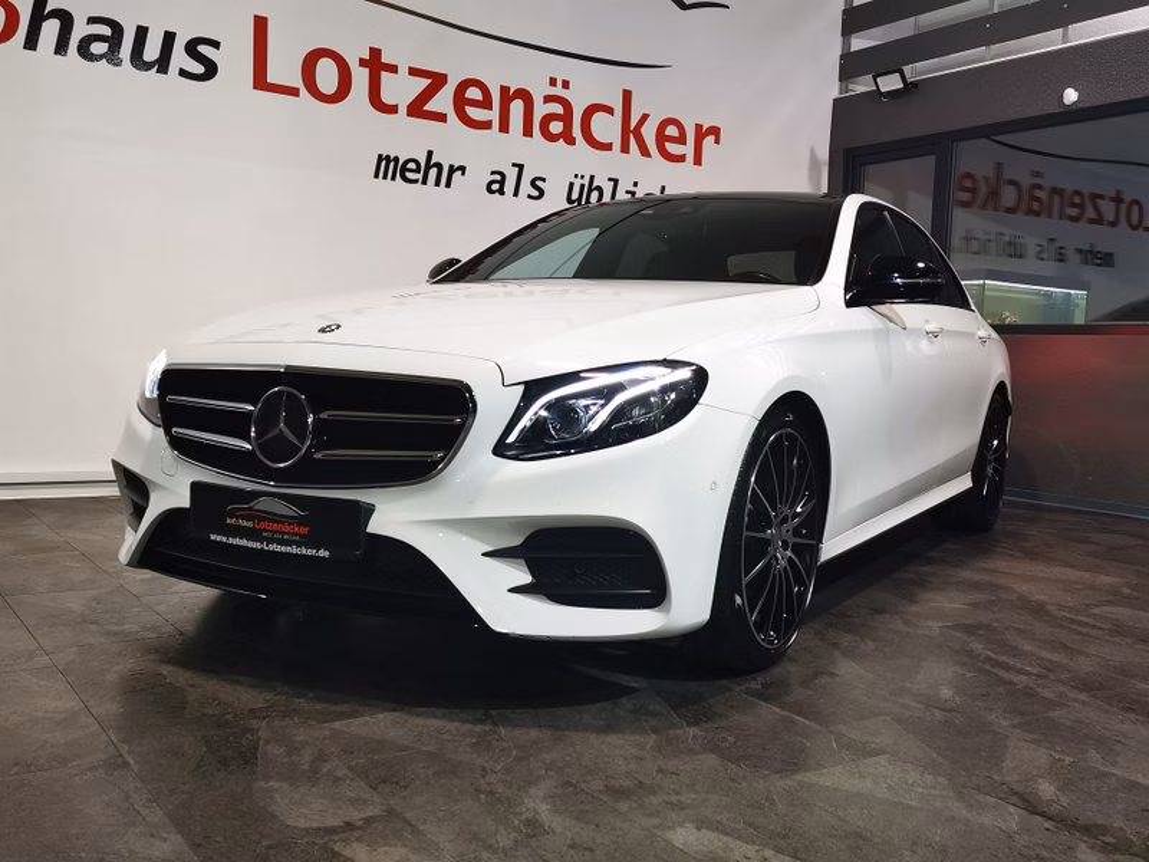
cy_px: 431
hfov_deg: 54.0
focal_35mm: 34
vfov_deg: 41.8
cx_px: 574
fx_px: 1129
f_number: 1.8
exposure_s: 1/100
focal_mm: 5.58
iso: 200
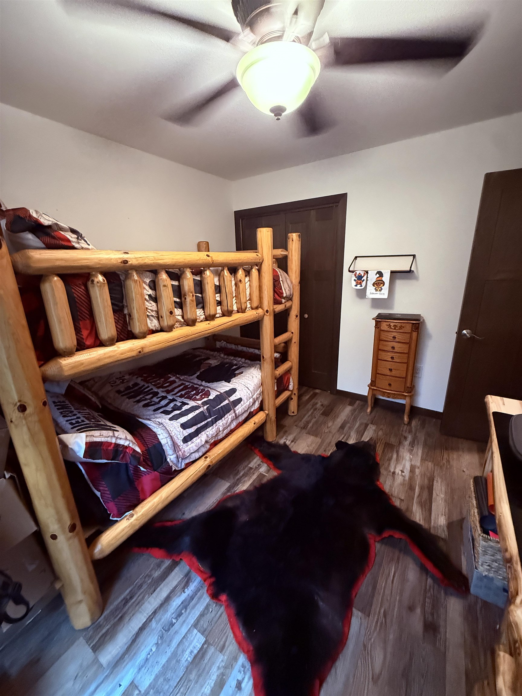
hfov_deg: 85.7
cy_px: 348
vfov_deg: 102.1
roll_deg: +1.3
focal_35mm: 14
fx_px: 281
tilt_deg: -15.2
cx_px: 261
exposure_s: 1/40
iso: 1000
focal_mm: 2.22
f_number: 2.2
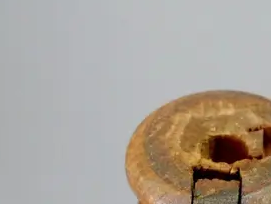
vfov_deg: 9.7
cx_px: 229
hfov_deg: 13.0
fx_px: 1184
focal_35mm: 151
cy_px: 240
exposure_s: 1/100
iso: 3200
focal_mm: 20
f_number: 4.5
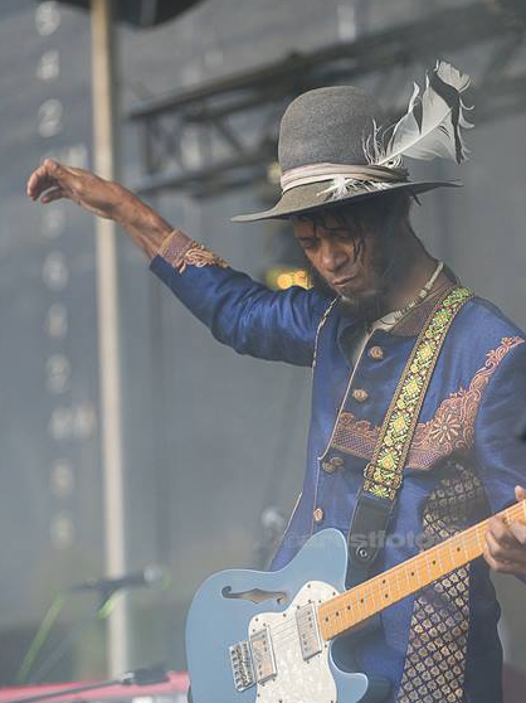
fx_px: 4278
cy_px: 449
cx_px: 293
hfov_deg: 7.0
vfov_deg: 9.4
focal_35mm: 211
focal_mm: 170
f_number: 3.5
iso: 1000
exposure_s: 1/800
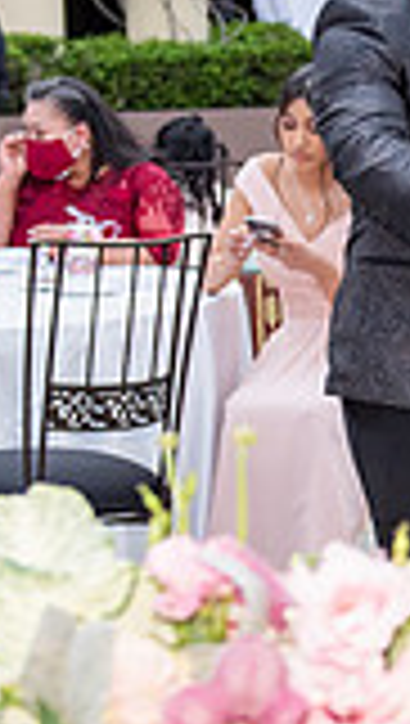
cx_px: 879
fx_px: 3197
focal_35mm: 166
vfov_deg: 12.9
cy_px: 393
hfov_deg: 7.0
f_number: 4
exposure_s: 1/160
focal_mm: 44
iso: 800
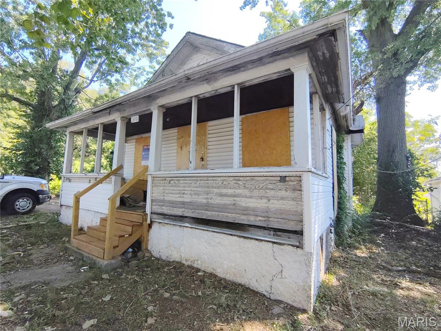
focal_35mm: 16
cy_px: 166
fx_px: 204
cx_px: 220
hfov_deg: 94.5
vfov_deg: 78.1
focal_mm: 2.13
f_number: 2.2
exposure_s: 1/284
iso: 100
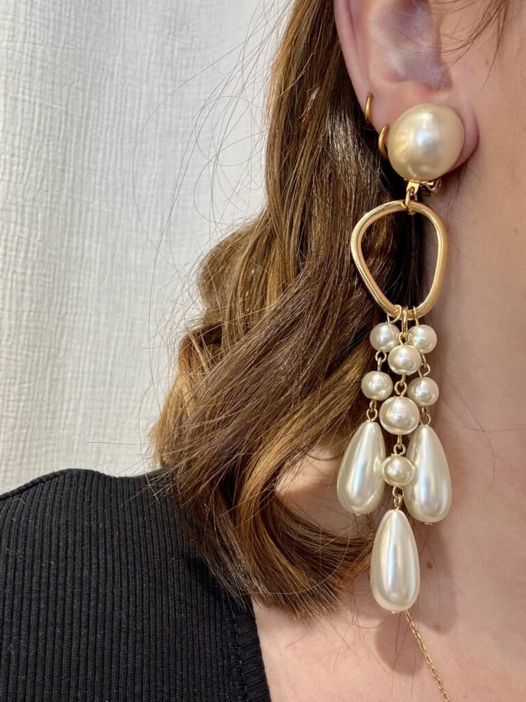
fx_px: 608
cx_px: 263
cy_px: 351
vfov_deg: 60.0
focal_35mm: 30
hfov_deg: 46.8
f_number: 1.9
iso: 64
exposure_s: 1/50
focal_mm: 2.69
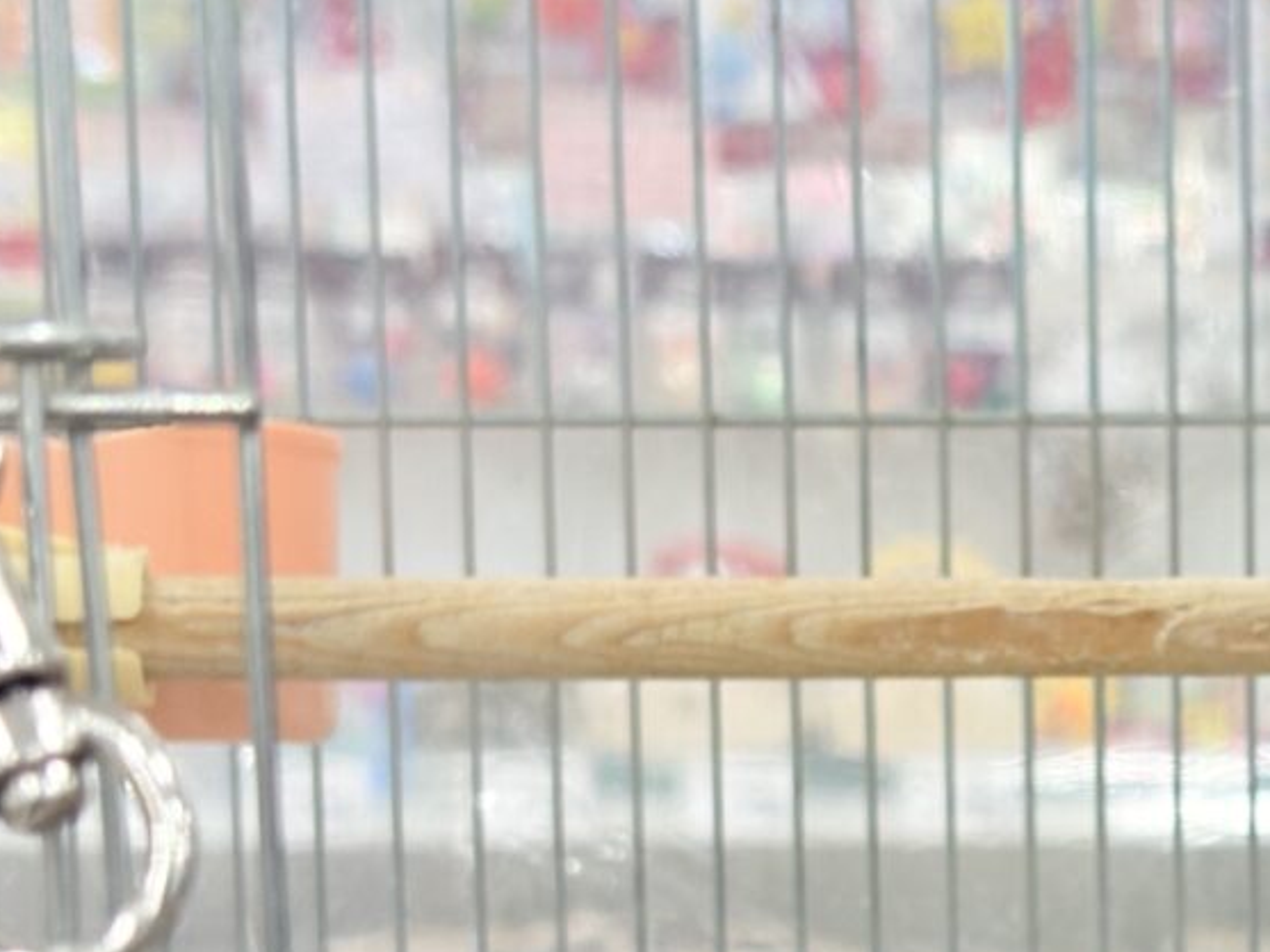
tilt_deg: -5.0
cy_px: 840
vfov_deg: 13.1
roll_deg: +0.1
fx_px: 4110
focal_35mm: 112
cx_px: 1316
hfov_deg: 17.1
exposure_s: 1/50
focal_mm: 5.96
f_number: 1.6
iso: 50
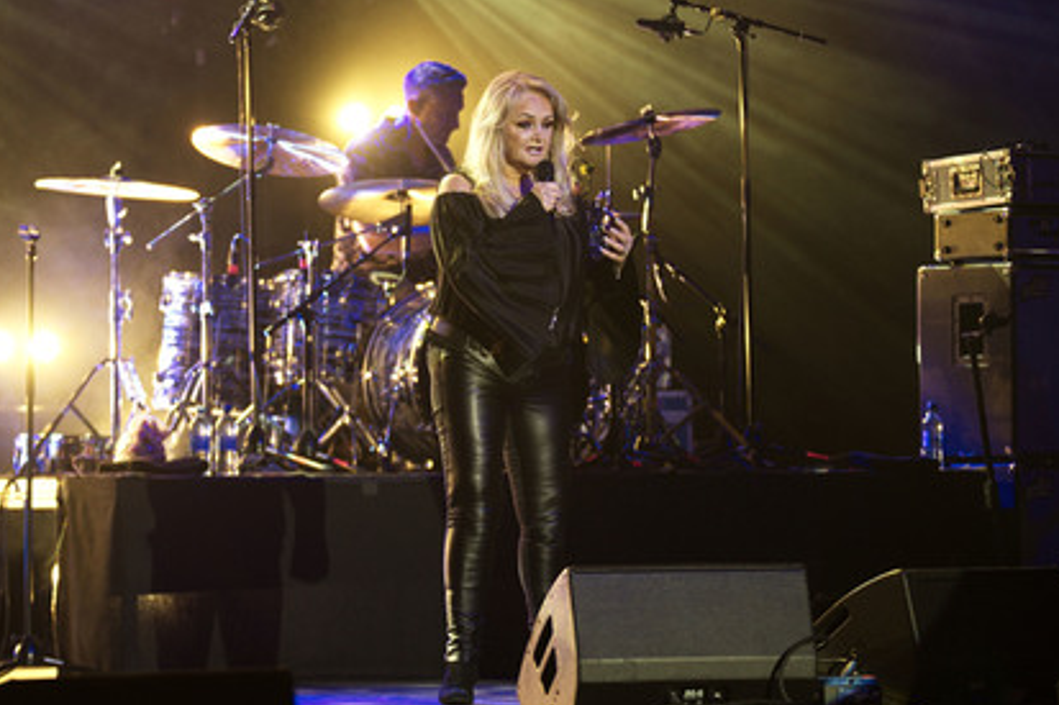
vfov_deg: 9.0
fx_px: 4499
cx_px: 524
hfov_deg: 13.4
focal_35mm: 153
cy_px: 338
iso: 1600
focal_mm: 140
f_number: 2.8
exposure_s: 1/320
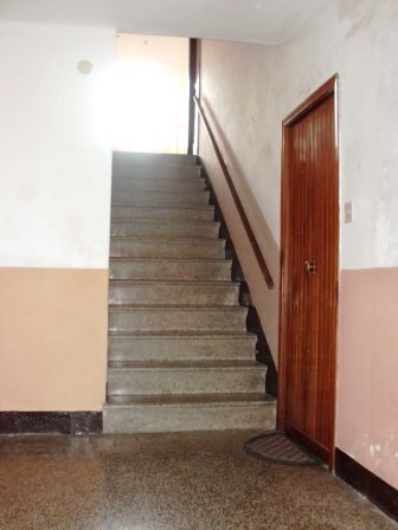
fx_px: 552
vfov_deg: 51.4
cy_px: 265
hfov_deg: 39.7
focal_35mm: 36
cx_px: 199
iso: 400
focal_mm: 6.3
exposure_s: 1/60
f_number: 2.9
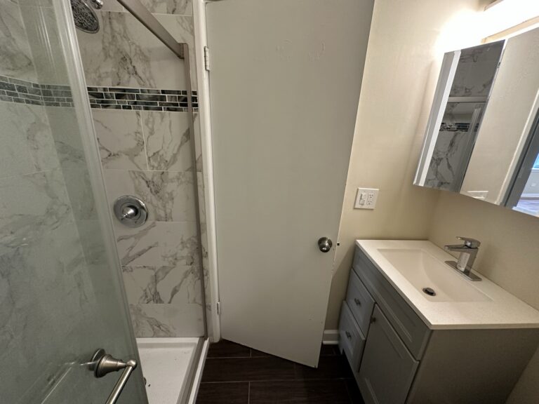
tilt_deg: -18.3
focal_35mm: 14
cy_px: 202
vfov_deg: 85.7
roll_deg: -2.5
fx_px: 218
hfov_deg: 102.1
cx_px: 270
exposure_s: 1/60
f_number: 2.2
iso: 250
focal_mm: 2.22
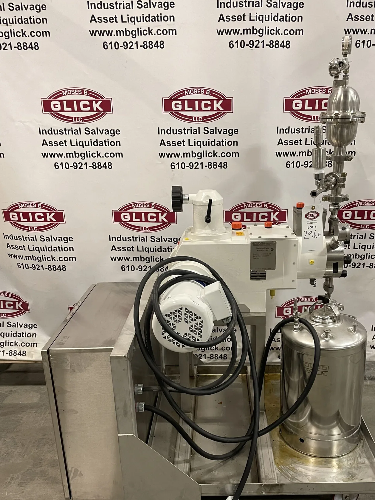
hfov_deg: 45.3
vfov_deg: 58.1
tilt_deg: -19.1
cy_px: 283
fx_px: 448
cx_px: 216
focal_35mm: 31
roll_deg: +0.7
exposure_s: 1/40
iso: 400
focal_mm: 4.2
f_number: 1.6
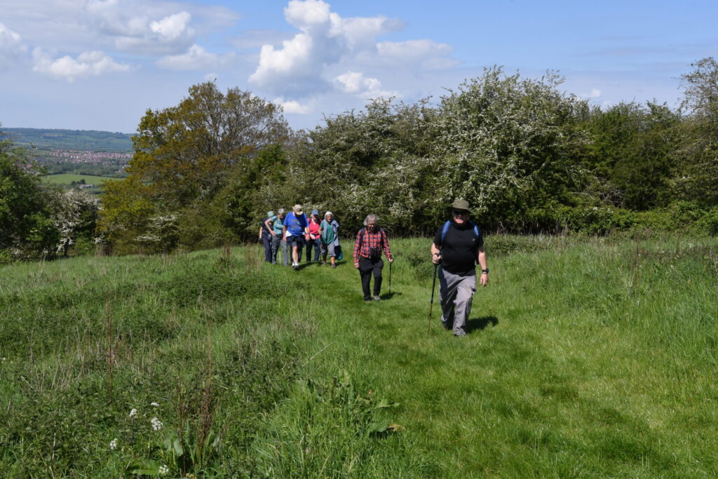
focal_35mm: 45
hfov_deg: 43.6
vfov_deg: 29.9
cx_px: 359
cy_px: 240
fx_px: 898
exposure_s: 1/400
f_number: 11
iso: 400
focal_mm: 30
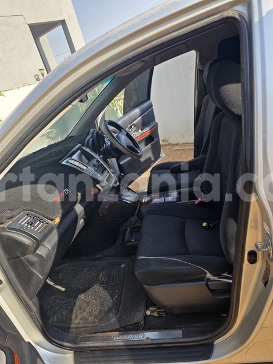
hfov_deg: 58.9
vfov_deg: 73.9
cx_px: 136
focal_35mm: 23
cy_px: 182
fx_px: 242
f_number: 1.7
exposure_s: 1/1770
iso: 80
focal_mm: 6.3
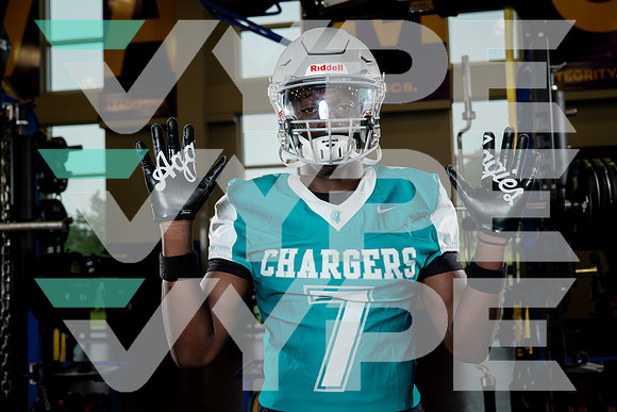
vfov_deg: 36.9
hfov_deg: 53.1
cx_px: 308
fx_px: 617
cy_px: 206
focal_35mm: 36
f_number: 4
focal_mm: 36
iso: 640
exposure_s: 1/250
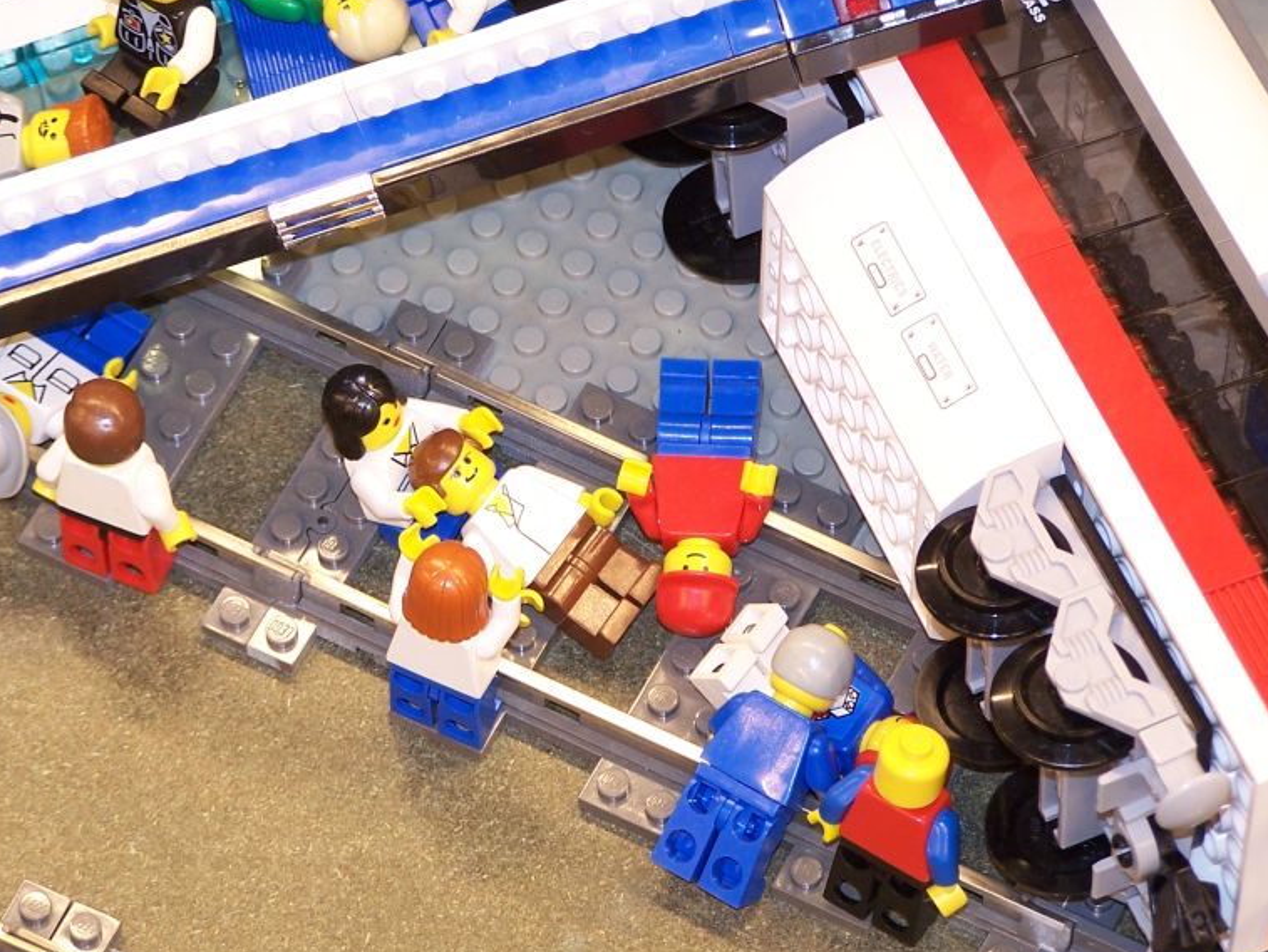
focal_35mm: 188
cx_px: 548
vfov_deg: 7.9
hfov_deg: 10.5
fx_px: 6888
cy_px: 382
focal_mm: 23.1
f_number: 3.2
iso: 80
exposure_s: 1/3
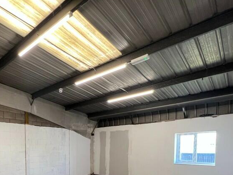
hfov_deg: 66.8
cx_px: 56
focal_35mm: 24
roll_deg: +0.5
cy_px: 157
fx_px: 162
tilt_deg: -2.8
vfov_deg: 50.4
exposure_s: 1/50
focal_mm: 1.57
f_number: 1.8
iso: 125
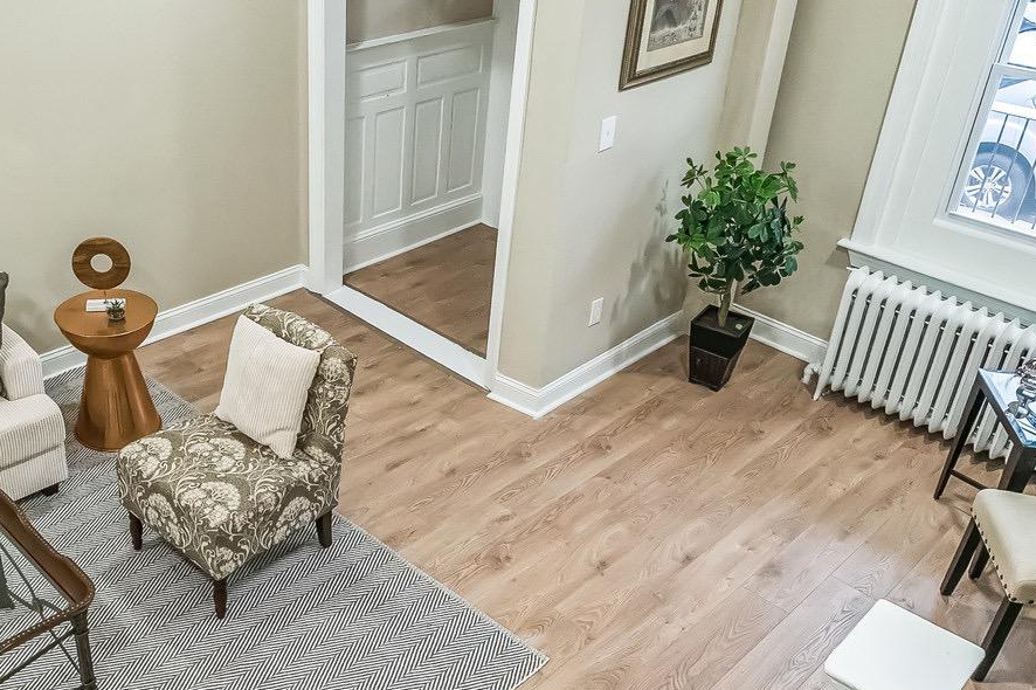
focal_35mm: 37
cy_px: 358
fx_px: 1064
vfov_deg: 35.9
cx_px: 360
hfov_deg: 51.1
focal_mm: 16
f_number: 5.6
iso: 3200
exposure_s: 1/160
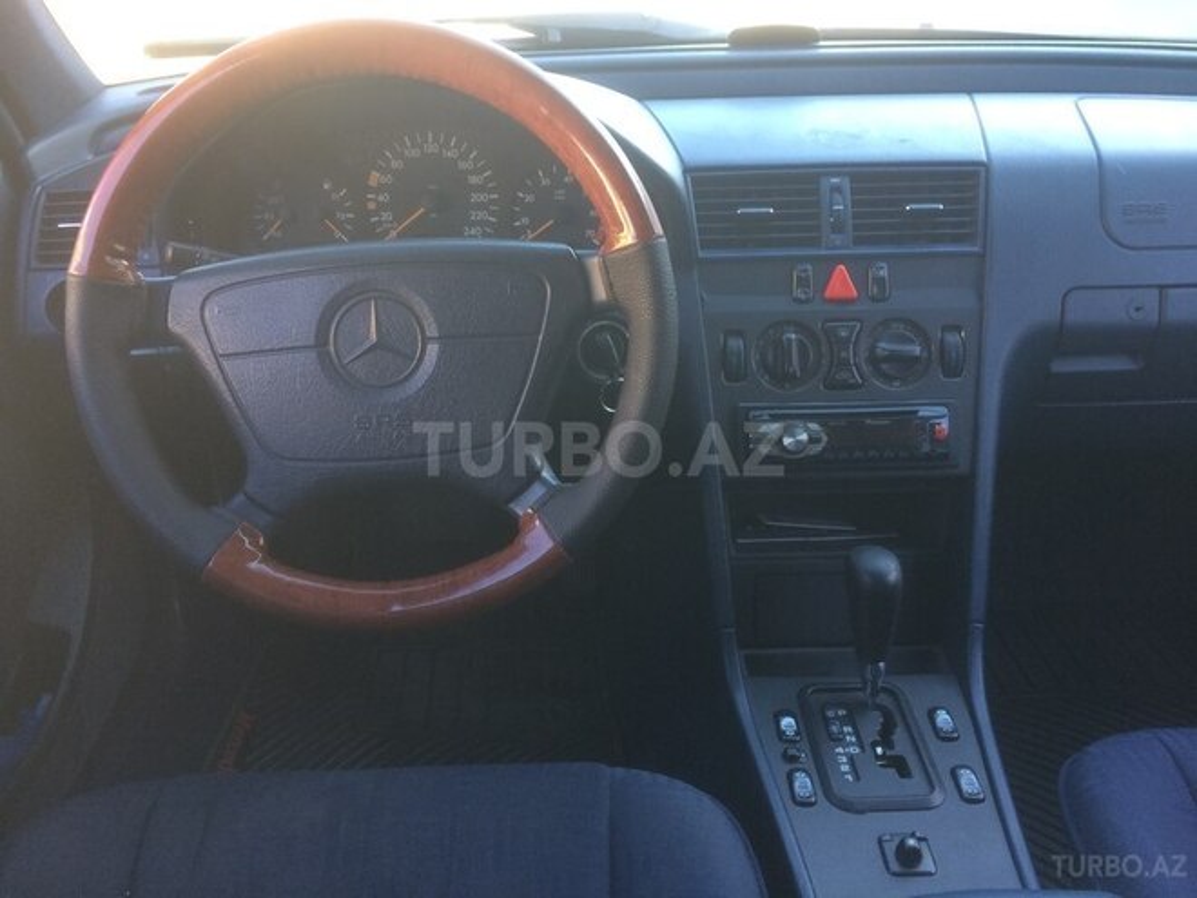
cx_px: 598
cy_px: 449
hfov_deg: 61.7
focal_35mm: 29
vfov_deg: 48.2
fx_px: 1003
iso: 32
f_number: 2.2
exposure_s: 1/33
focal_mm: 4.15
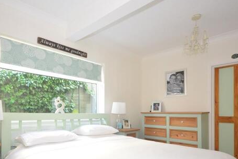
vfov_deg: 48.6
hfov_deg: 69.3
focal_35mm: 26
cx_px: 109
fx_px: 172
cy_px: 108
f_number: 5
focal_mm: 12
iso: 200
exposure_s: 1/6
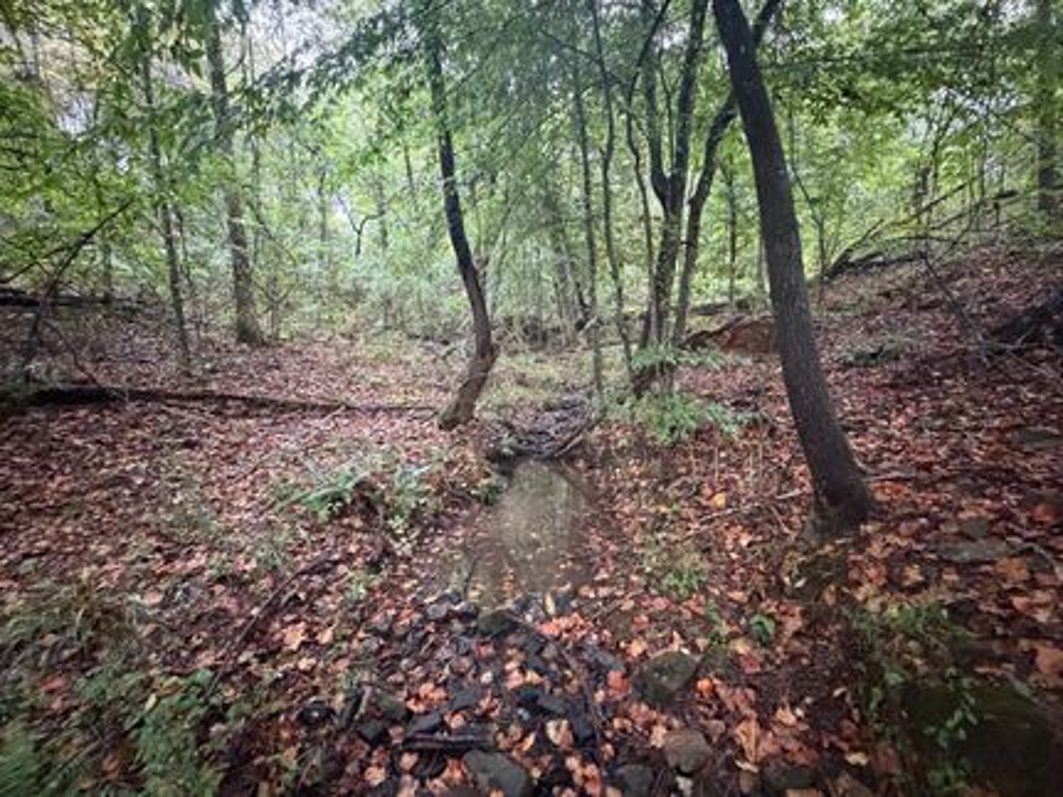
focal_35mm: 14
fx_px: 430
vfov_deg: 85.6
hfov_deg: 102.1
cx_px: 532
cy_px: 398
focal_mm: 2.22
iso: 1250
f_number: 2.2
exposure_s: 1/44
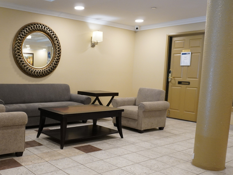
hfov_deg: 47.9
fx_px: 256
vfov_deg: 37.5
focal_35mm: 38
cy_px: 108
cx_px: 72
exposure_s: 1/160
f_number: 4
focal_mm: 16
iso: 1250
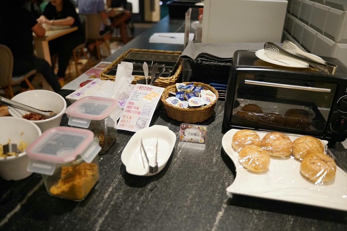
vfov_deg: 46.4
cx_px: 174
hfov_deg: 65.5
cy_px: 116
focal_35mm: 28
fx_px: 270
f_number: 2.8
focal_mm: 28
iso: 1600
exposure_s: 1/160
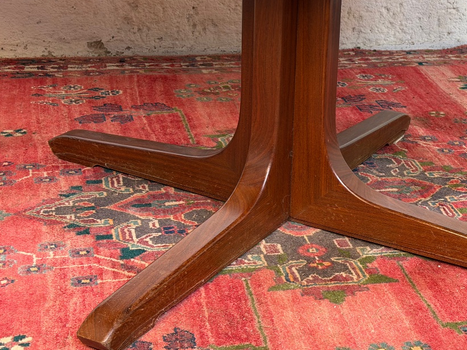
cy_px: 140
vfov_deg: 21.0
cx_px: 305
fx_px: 944
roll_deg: -2.4
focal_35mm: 70
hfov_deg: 27.6
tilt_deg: -21.3
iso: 125
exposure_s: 1/60
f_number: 1.78
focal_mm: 6.76
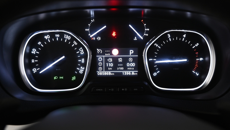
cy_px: 62
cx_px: 115
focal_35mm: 40
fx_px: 244
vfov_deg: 29.7
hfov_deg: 50.5
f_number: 4
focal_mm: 38
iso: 2000
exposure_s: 1/30
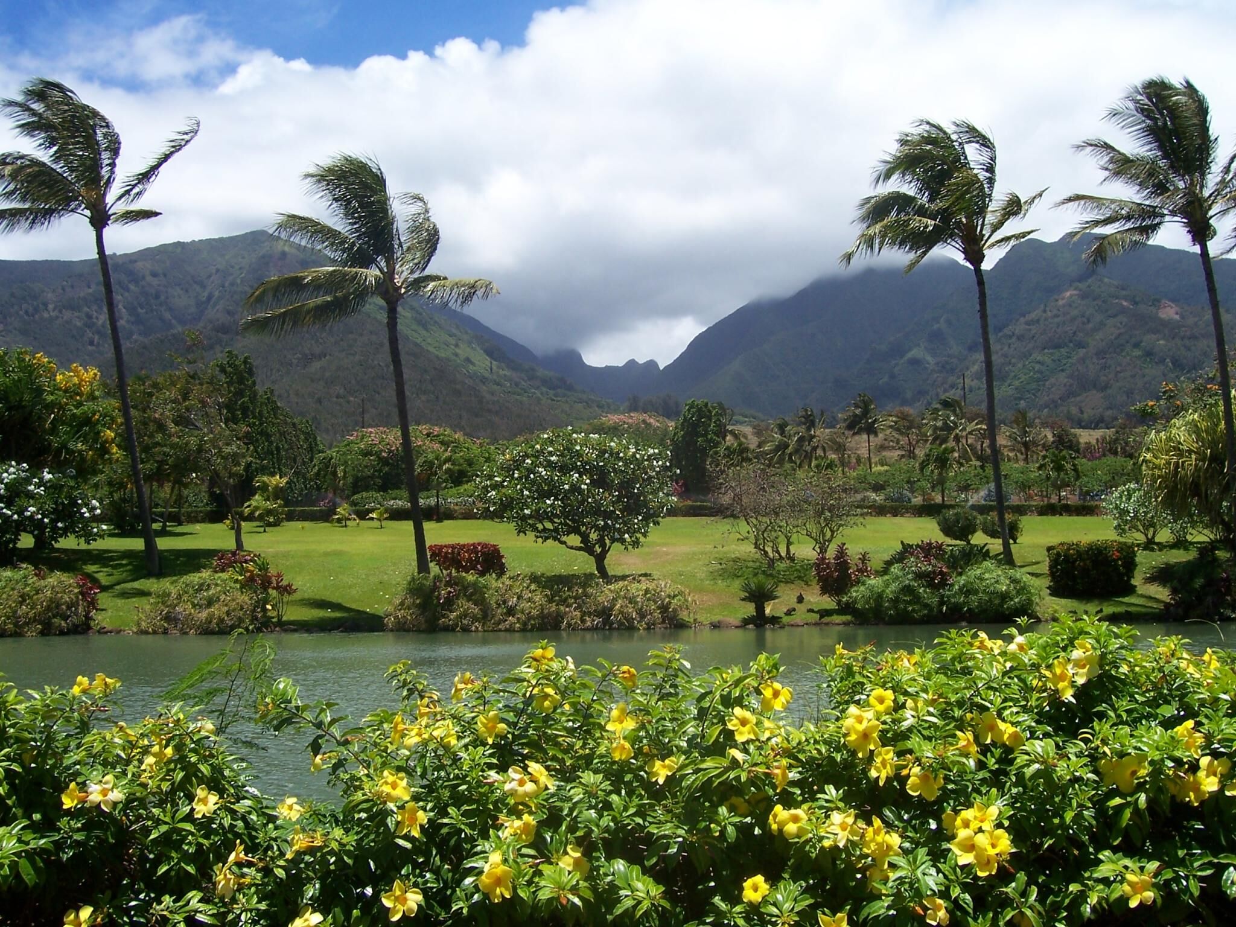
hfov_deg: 54.0
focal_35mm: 34
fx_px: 1214
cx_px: 618
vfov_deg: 41.8
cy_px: 464
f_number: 5.6
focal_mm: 5.6
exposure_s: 1/500
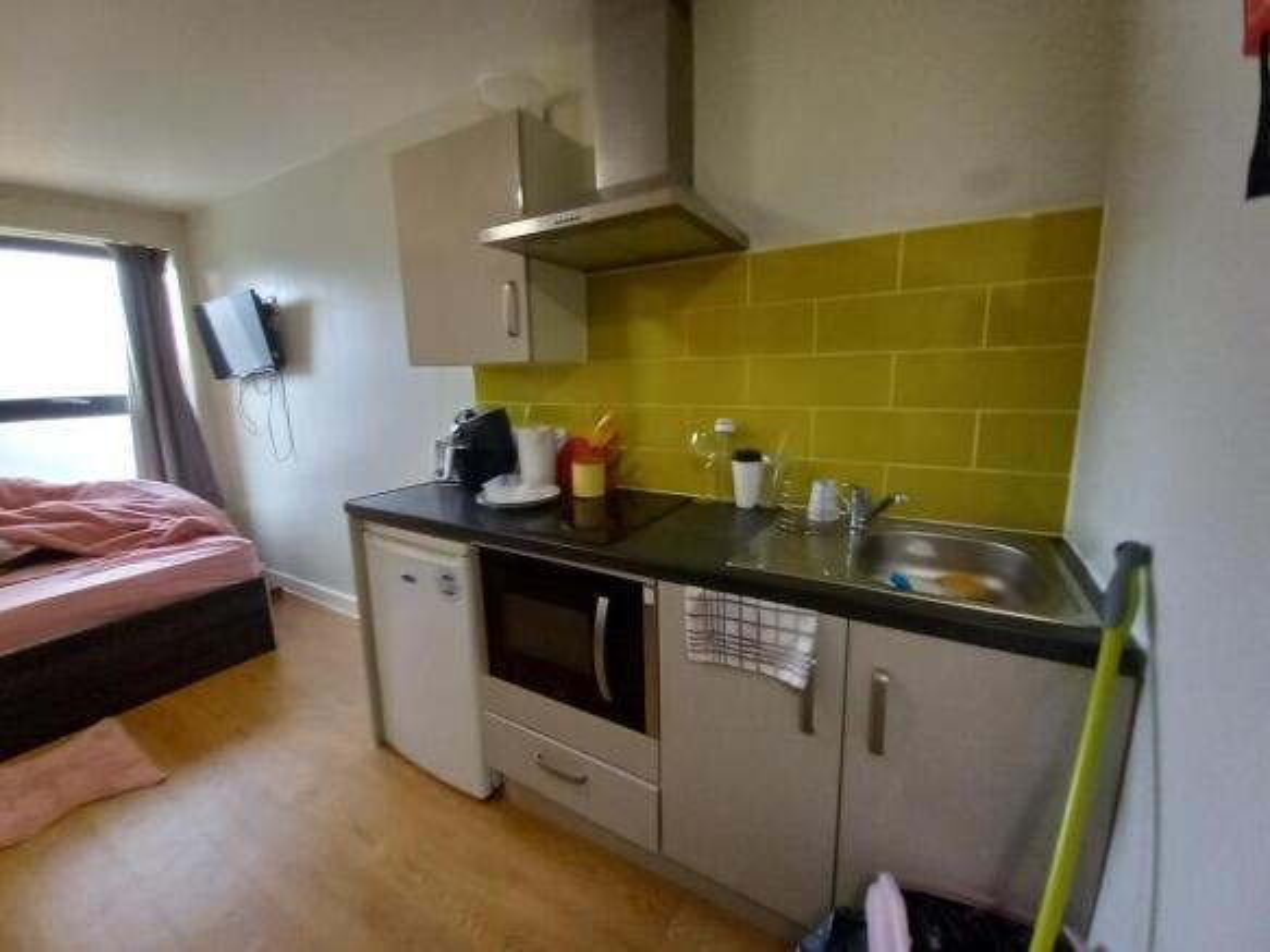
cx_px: 635
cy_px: 476
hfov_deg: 106.2
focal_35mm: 13
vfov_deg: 89.9
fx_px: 477
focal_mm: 1.13
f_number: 2.2
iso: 200
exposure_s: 1/25
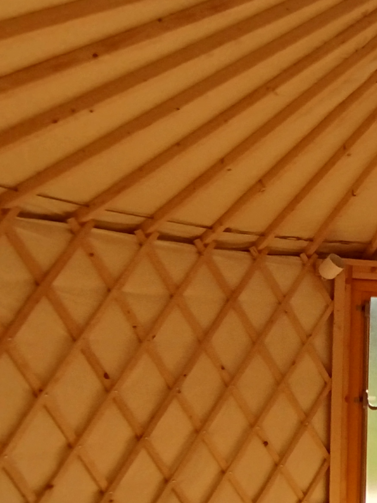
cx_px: 600
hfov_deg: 24.4
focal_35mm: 42
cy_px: 338
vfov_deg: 44.1
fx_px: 610
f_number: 2.2
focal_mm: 1.65
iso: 50
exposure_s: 1/604
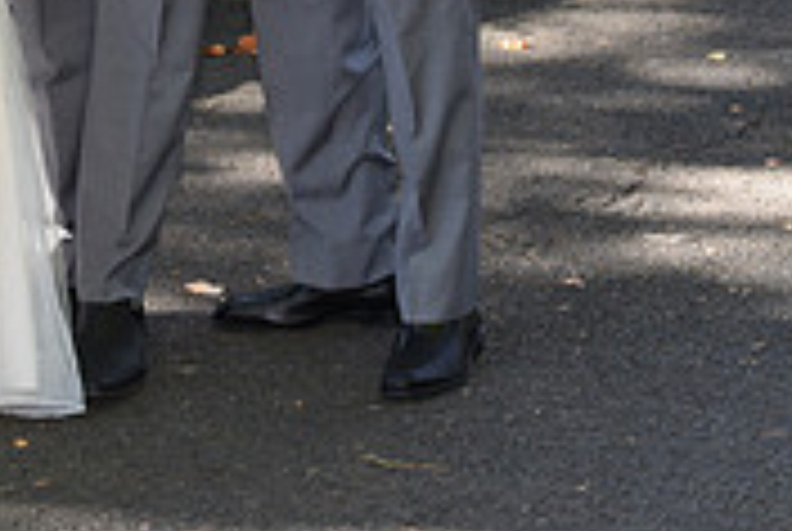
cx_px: -27
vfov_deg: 7.9
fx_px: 3768
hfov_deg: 11.9
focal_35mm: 171
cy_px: -313
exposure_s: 1/200
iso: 640
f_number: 5.6
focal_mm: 52
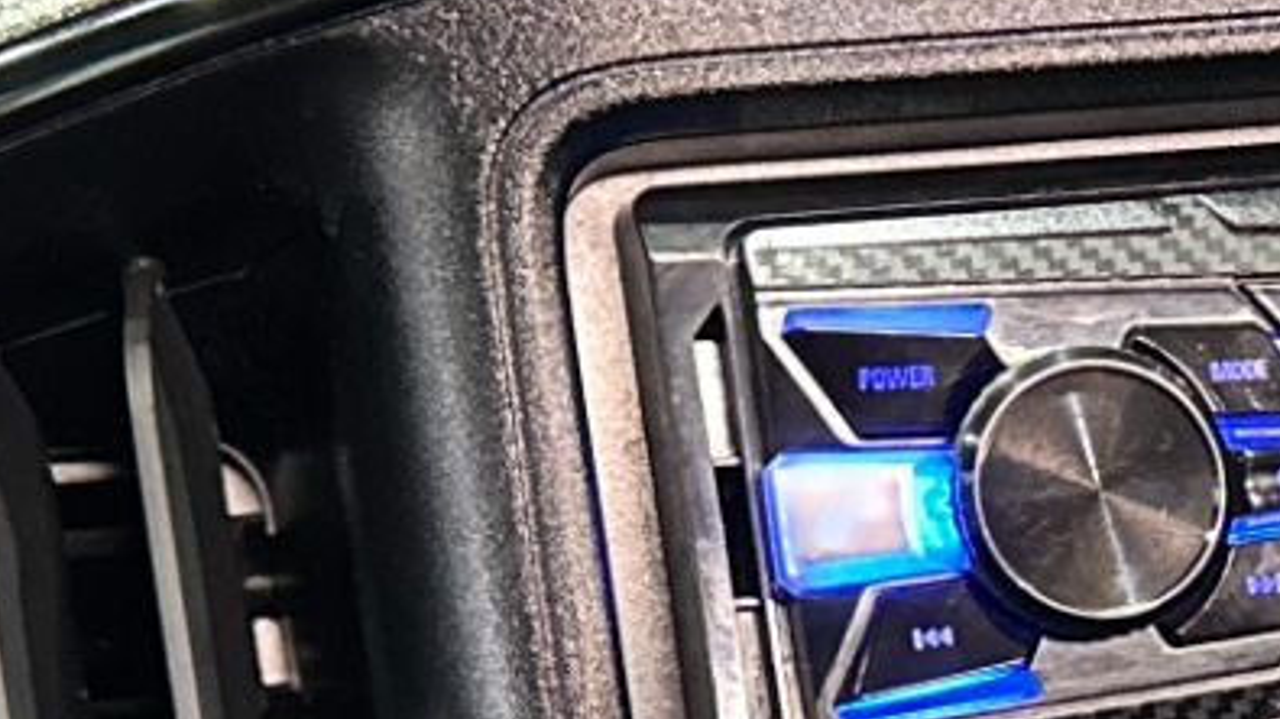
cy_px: 1117
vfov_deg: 9.3
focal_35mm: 127
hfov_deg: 16.1
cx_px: 1617
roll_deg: -0.3
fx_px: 4310
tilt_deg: -24.3
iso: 1000
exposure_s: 1/40
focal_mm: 6.86
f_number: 1.78
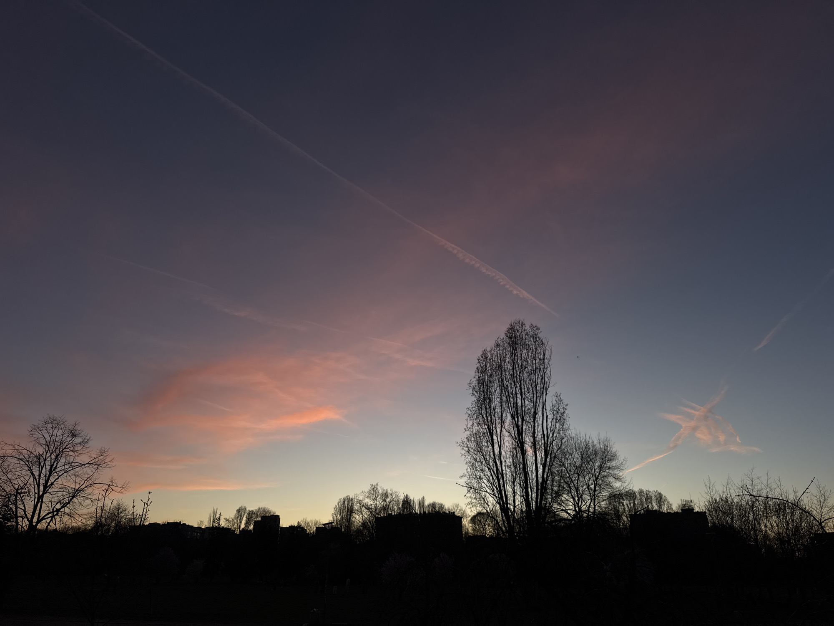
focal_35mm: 24
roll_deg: -0.7
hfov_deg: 71.6
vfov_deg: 56.8
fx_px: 578
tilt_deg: +24.6
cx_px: 417
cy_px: 313
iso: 80
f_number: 1.78
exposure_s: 1/1076
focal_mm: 6.76
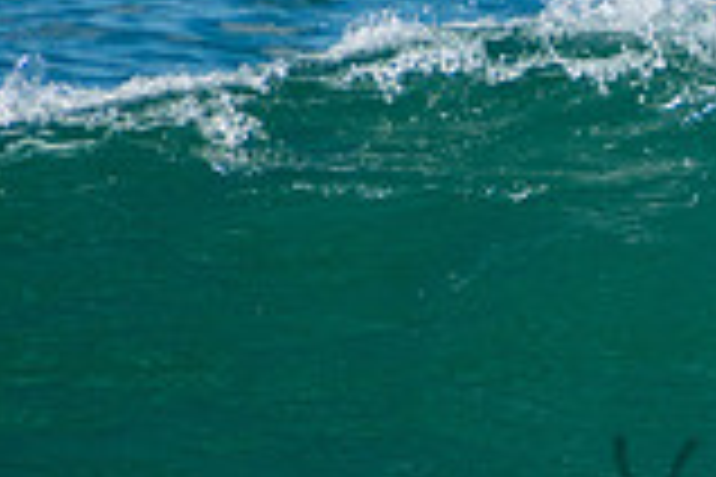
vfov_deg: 0.6
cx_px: 1076
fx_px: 43394
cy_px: 466
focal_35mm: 2182
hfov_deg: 0.9
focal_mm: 400
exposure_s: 1/2000
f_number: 5.6
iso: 400
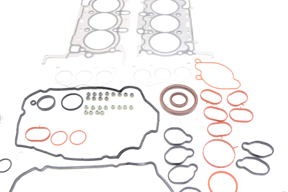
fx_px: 324
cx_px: 144
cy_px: 96
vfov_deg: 33.1
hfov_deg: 47.9
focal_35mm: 40
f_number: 6.3
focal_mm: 27
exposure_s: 1/160
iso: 400
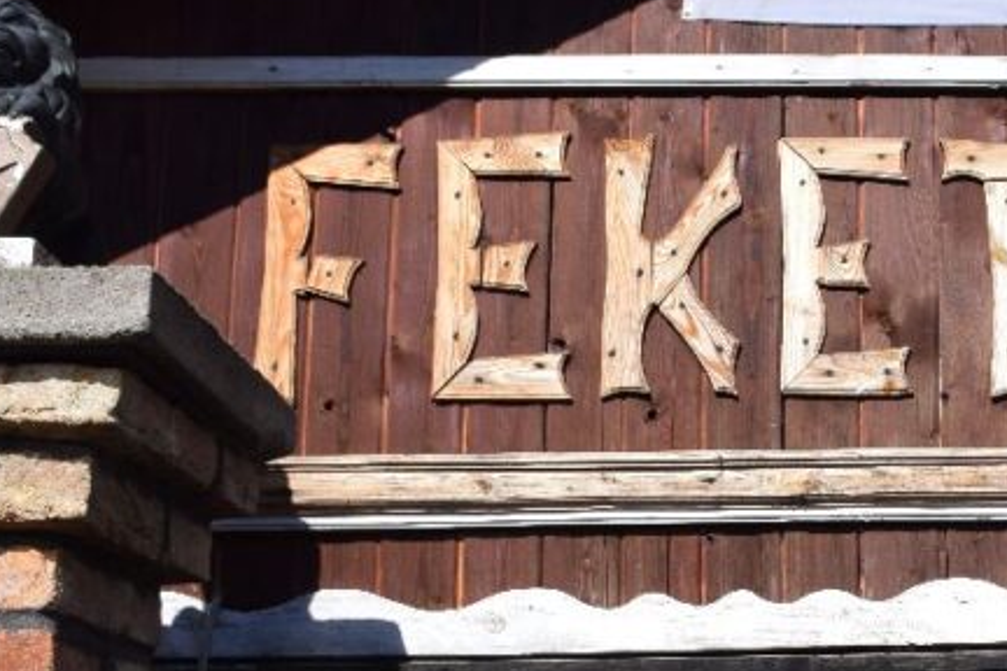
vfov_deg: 21.1
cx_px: 1051
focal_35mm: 64
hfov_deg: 29.0
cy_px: 460
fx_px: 1790
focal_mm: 18
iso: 200
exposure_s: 1/400
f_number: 10
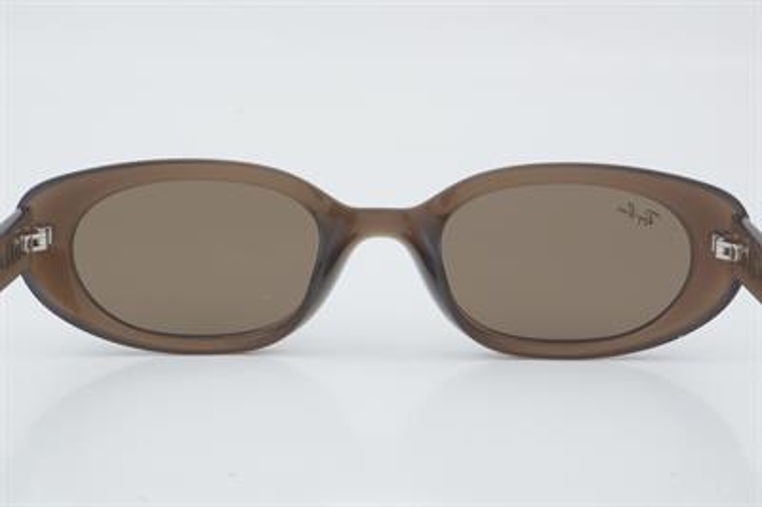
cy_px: 254
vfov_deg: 16.5
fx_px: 1745
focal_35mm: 82
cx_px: 381
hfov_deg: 24.6
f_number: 32
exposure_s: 1/3
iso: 100
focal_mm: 55
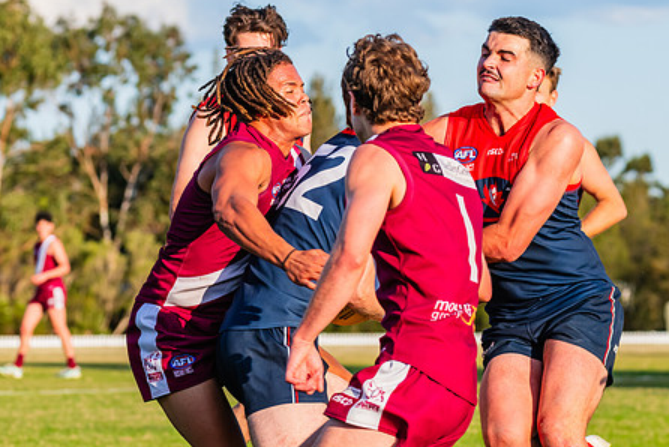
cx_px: 279
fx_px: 4351
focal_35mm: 234
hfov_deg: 8.8
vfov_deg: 5.9
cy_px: 269
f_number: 8
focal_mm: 170
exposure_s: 1/1250
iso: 800
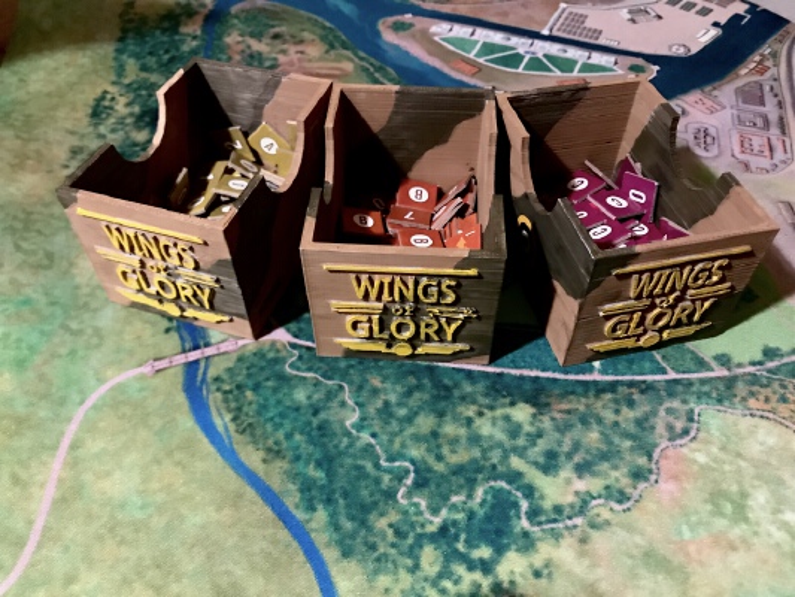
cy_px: 298
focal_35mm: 28
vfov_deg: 49.8
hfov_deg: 63.4
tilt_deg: -49.1
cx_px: 398
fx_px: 643
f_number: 1.8
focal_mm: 3.99
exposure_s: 1/4
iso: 100
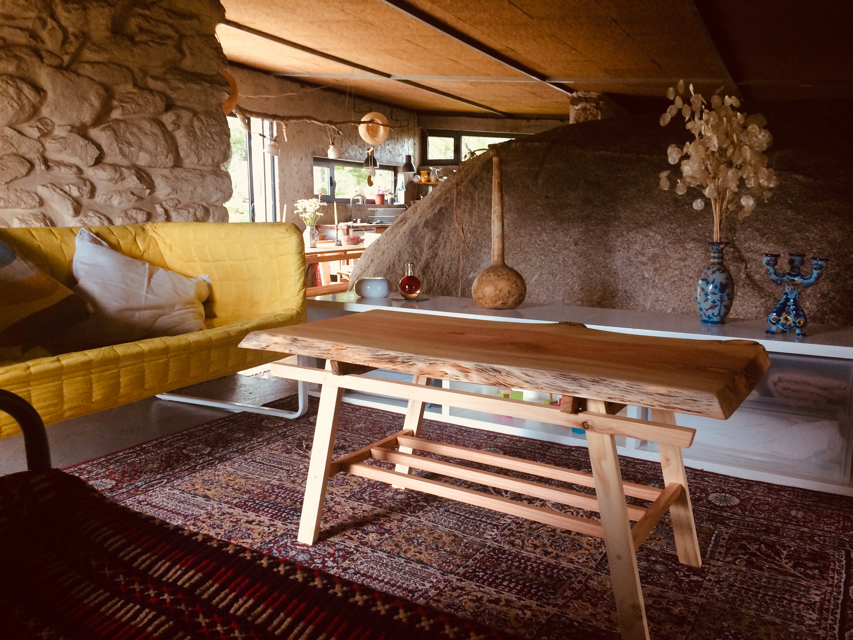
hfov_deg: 61.7
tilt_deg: -9.2
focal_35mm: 29
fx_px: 715
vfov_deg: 48.2
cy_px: 320
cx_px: 426
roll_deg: -0.4
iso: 64
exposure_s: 1/33
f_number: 2.2
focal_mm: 4.15
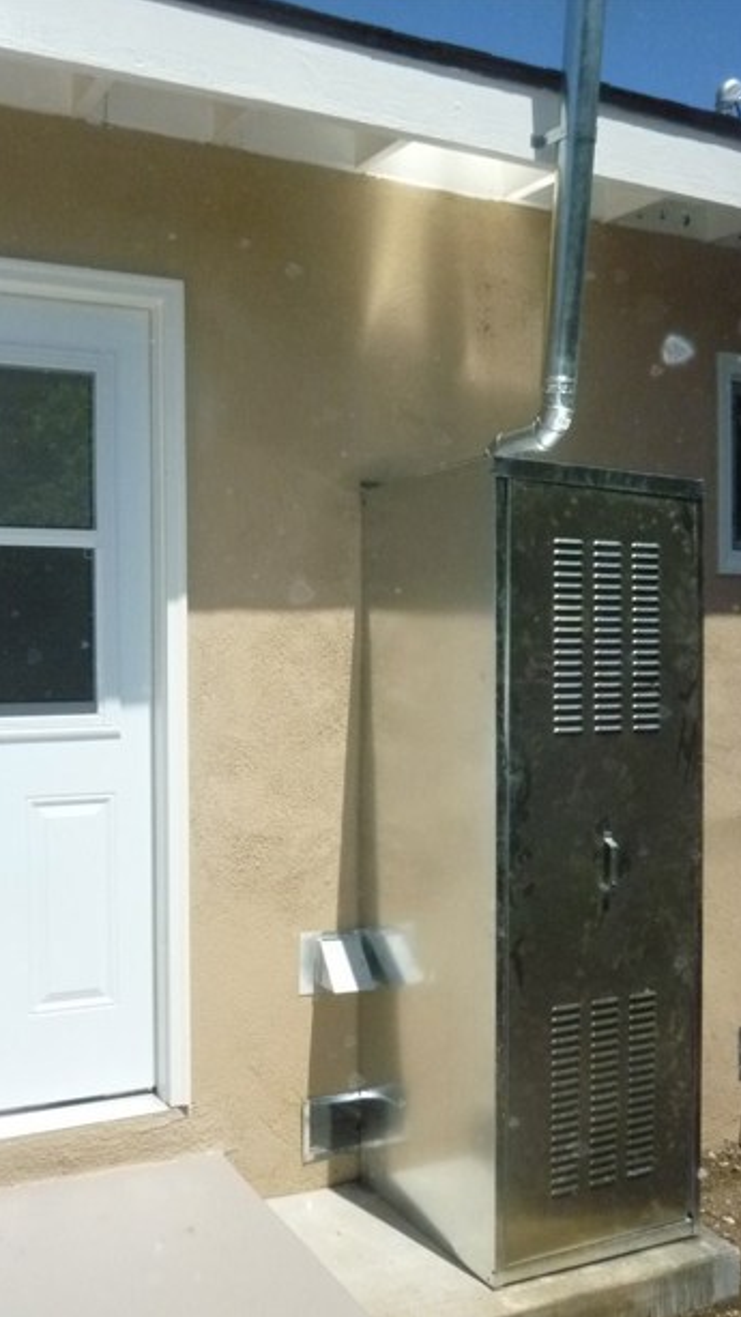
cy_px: 683
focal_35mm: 33
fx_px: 1152
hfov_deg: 35.4
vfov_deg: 59.5
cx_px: 268
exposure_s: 1/1000
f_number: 8
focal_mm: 5.2
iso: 400
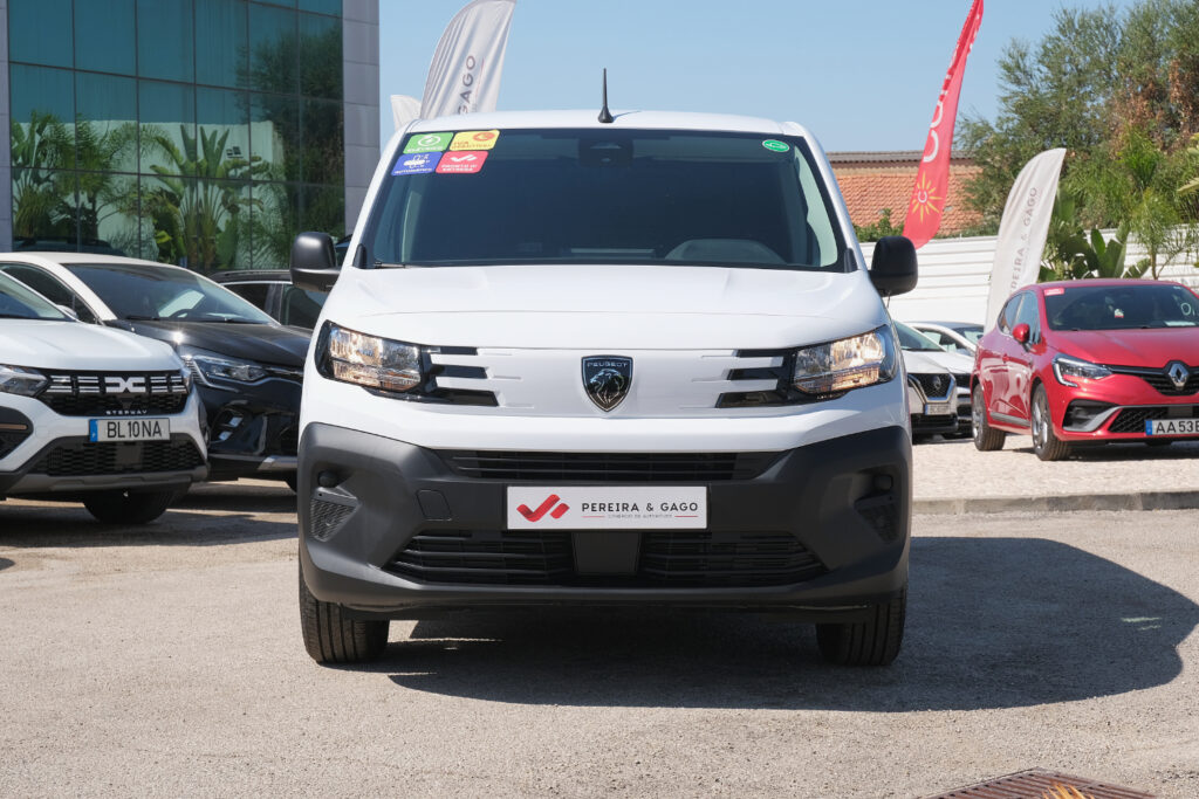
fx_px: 2098
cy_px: 400
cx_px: 600
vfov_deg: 21.6
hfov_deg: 31.9
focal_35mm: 63
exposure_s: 1/250
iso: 160
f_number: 9
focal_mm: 42
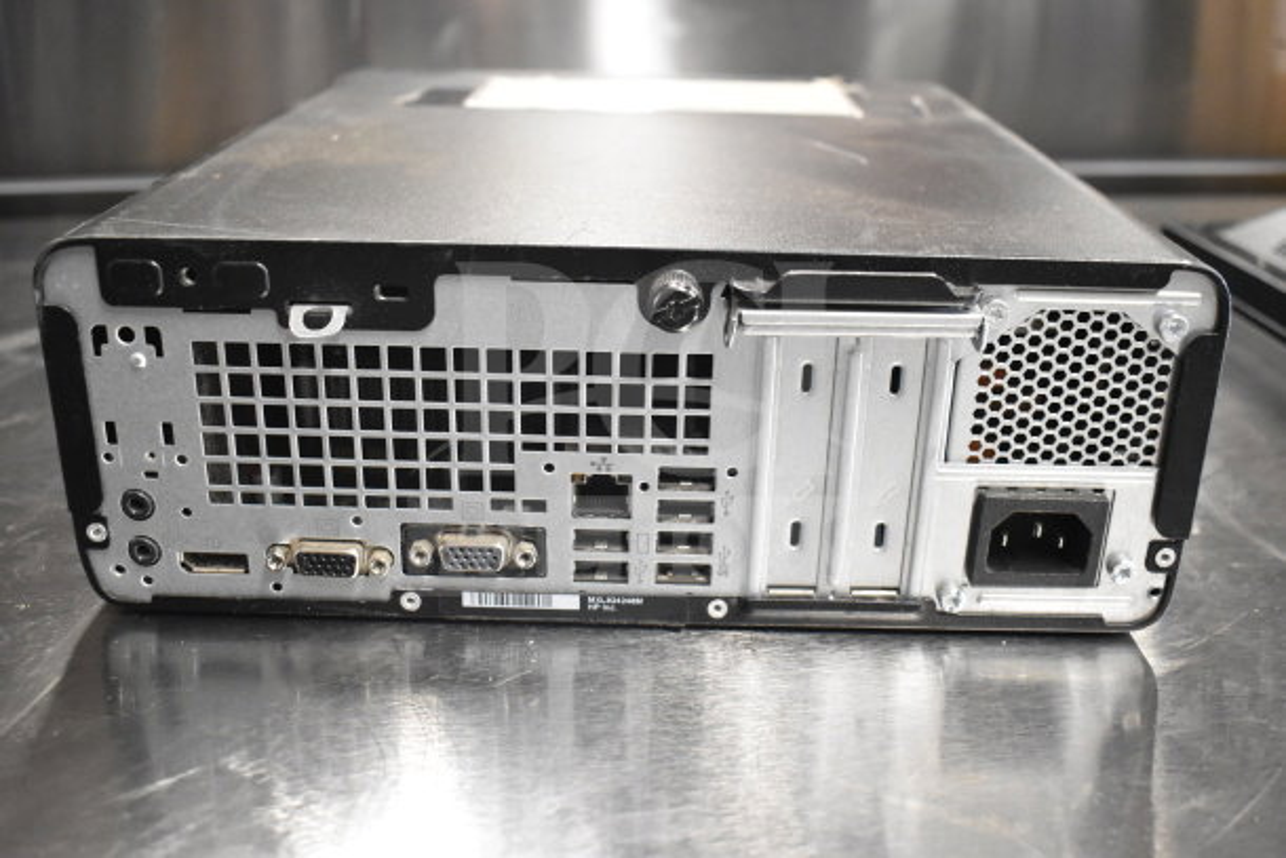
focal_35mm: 36
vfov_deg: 36.9
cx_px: 643
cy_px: 429
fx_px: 1286
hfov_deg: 53.1
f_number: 4
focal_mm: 24
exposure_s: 1/40
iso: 3600
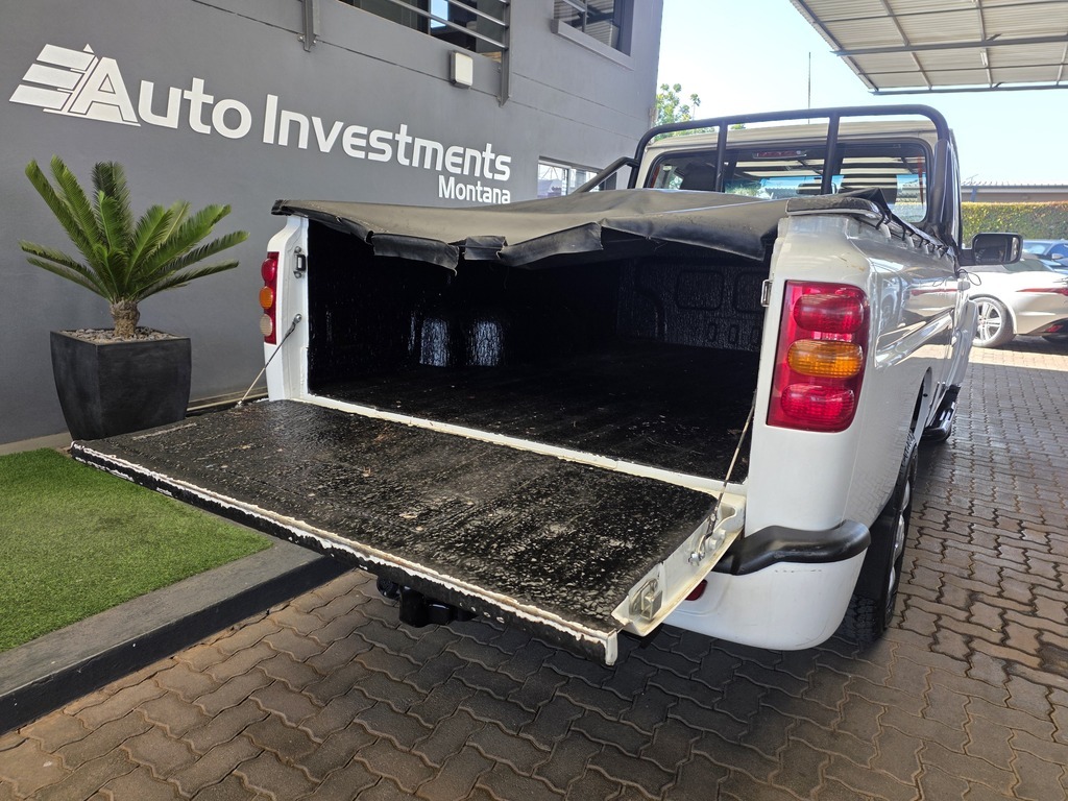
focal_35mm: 23
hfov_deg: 73.9
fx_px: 710
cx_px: 534
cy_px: 400
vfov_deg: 58.9
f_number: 1.7
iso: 50
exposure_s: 1/180
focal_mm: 6.25
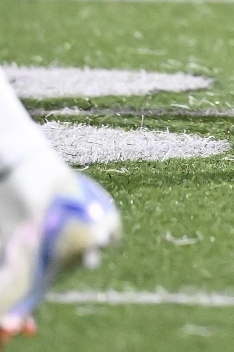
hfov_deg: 1.4
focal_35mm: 1011
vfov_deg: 2.0
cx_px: 555
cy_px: -236
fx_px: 9877
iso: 10000
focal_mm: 200
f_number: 2.8
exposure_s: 1/800
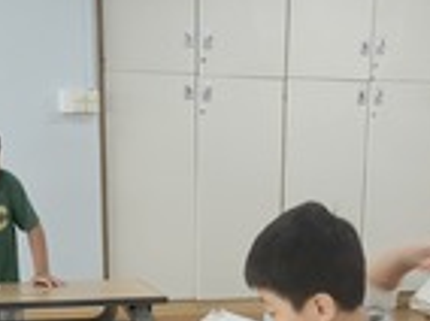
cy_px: 380
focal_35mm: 81
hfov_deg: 24.0
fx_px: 1004
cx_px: 288
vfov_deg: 17.4
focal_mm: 5.4
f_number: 1.8
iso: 200
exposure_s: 1/120
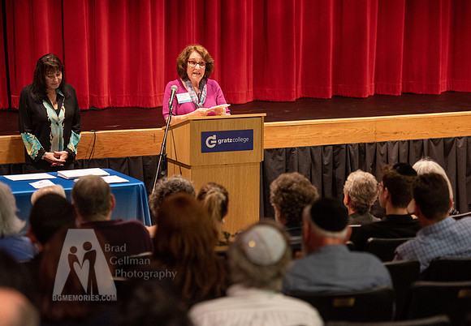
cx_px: 263
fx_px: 1635
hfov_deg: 16.4
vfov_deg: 11.4
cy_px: 165
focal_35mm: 123
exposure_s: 1/80
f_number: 2.8
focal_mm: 112
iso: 2500
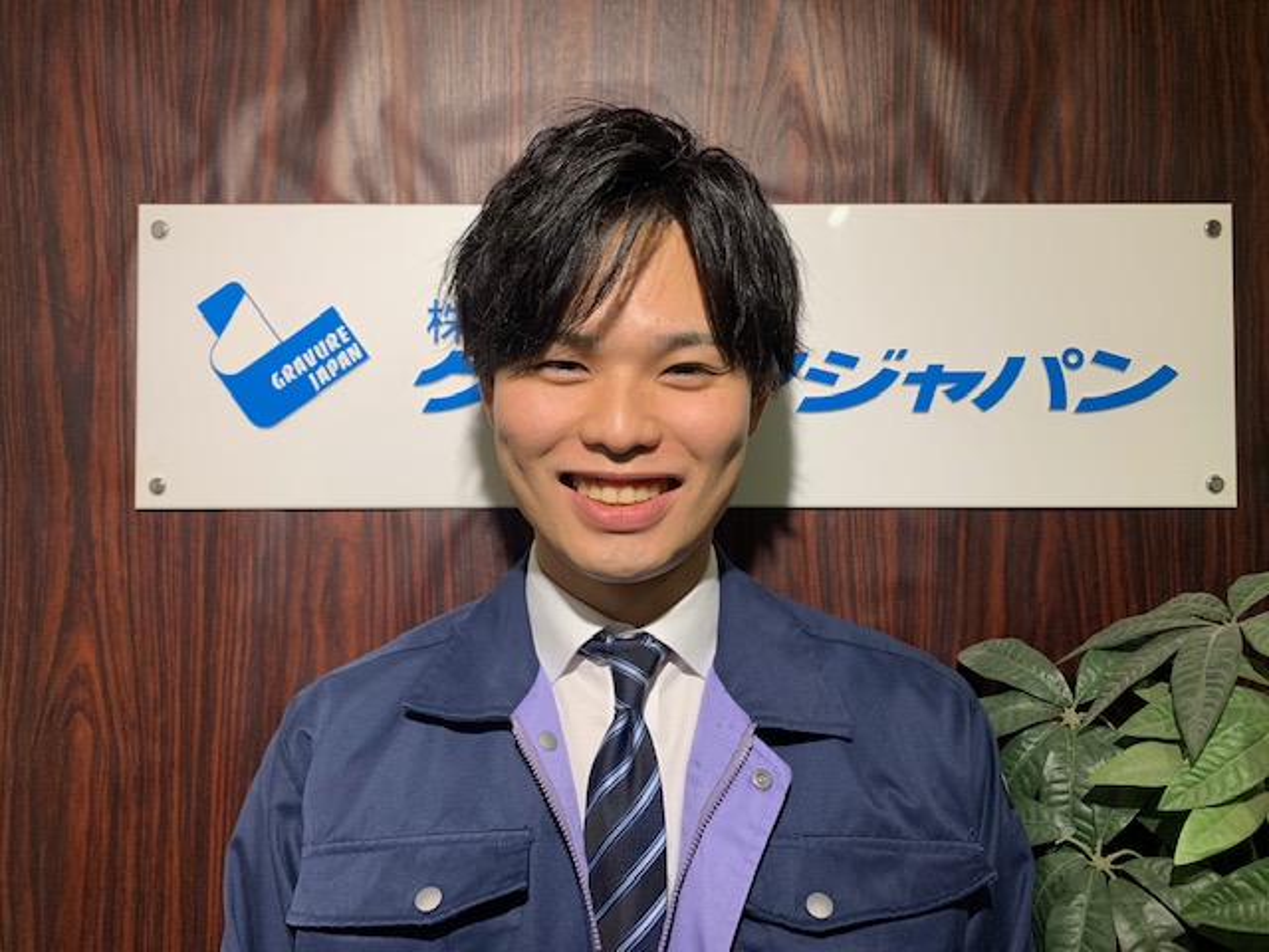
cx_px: 634
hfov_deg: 67.3
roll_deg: +0.5
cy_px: 476
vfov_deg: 53.1
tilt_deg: -1.3
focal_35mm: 26
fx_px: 953
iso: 125
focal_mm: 4.25
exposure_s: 1/60
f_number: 1.8
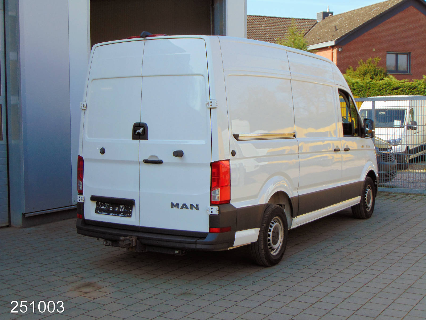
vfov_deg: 29.1
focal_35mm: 50
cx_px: 213
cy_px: 160
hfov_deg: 38.2
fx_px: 615
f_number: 3.5
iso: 80
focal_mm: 9
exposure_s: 1/800
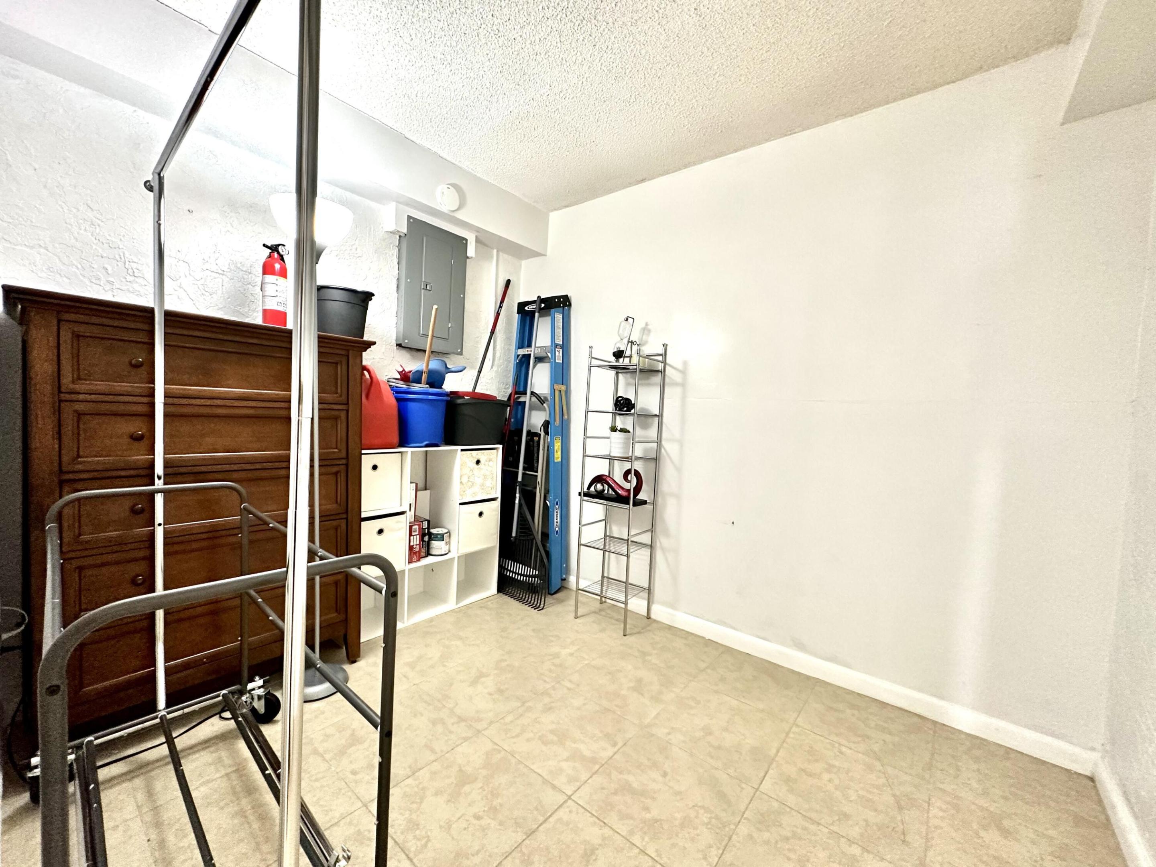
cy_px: 434
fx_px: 468
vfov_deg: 85.7
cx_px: 578
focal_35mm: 14
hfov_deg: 102.1
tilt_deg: -2.9
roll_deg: -2.3
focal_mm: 2.22
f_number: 2.2
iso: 400
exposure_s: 1/60
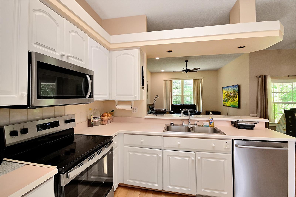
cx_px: 148
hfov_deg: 100.4
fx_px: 123
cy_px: 98
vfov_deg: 77.3
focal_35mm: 15
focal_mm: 10
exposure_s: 1/125
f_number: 7.1
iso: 1000
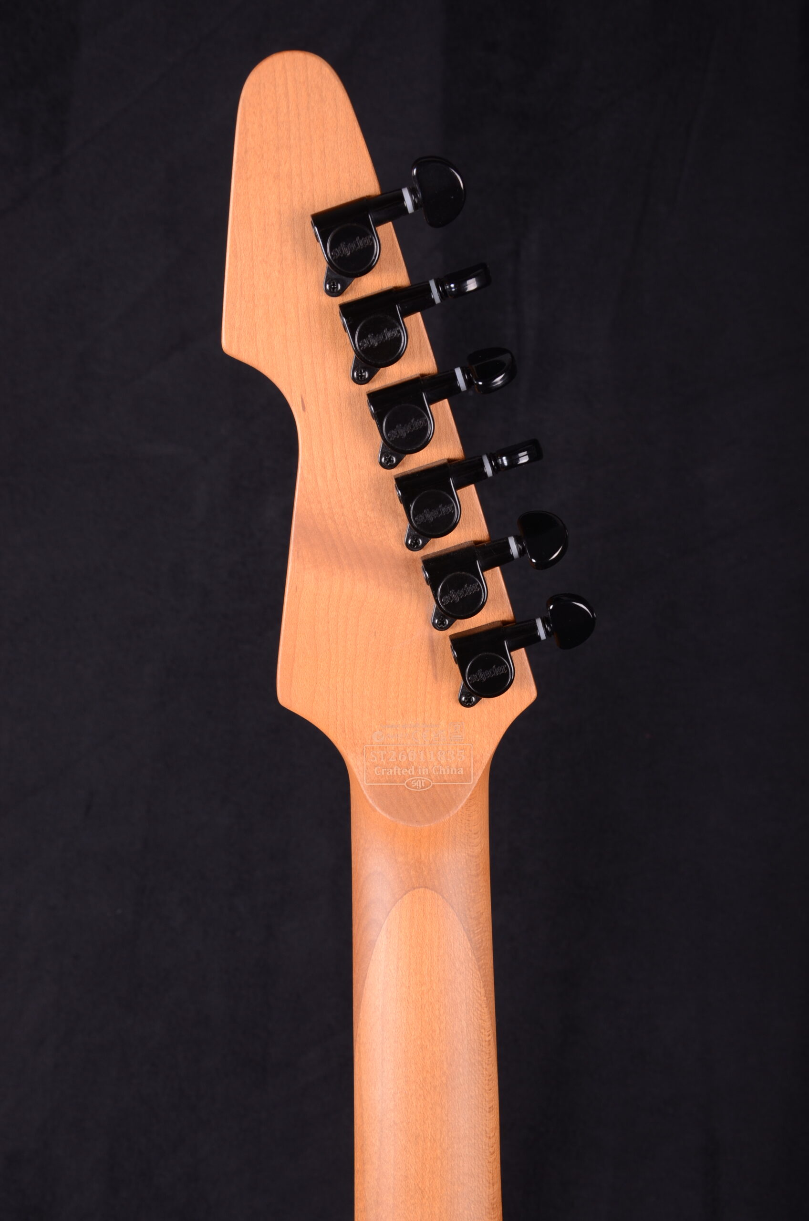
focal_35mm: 45
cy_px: 610
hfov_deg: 29.7
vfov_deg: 43.7
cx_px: 404
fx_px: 1523
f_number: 11
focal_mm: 30
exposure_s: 1/200
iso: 200
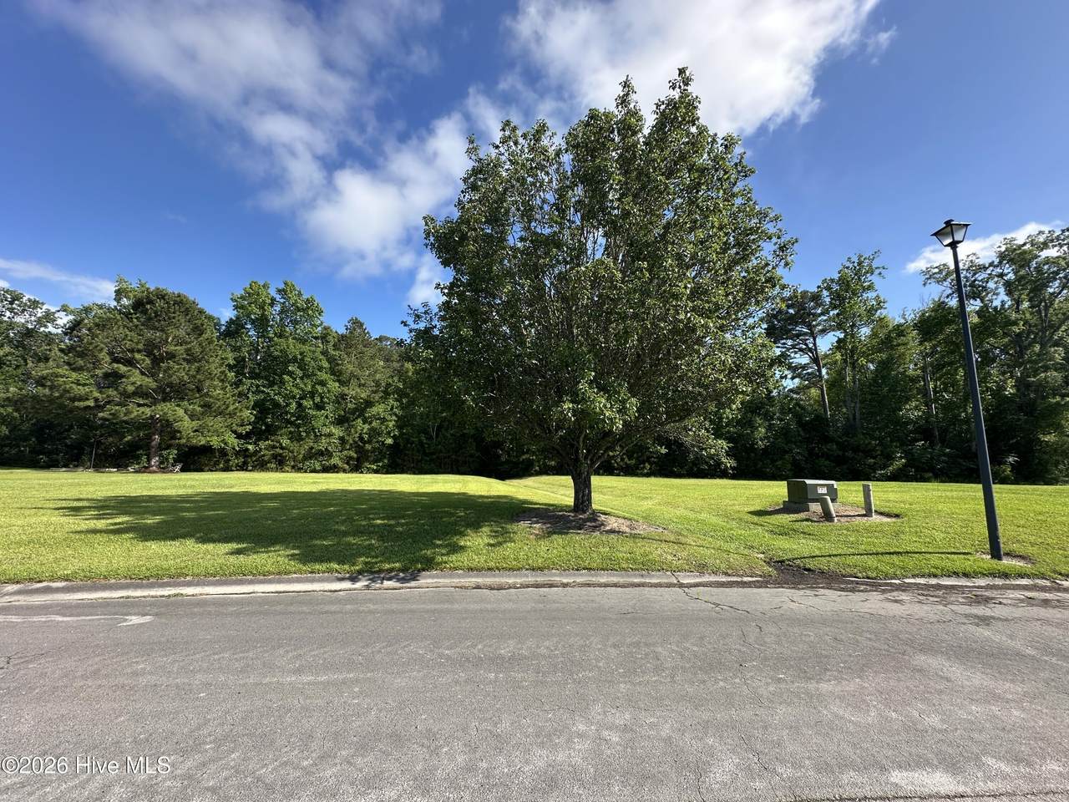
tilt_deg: +8.4
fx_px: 432
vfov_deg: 85.7
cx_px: 534
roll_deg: -0.9
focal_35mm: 14
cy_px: 401
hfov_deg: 102.1
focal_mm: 2.22
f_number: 2.2
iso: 40
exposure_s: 1/558
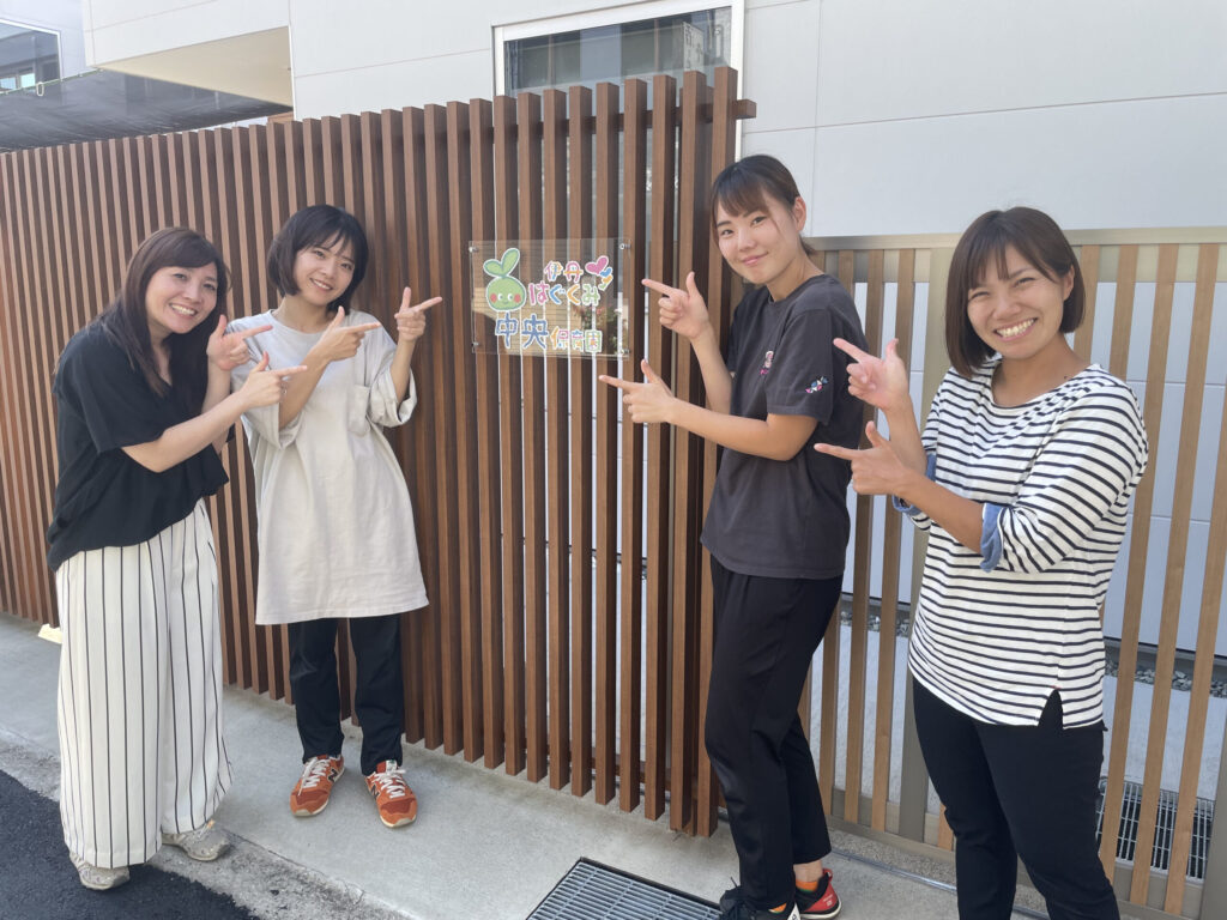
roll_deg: -0.5
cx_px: 614
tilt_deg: -8.9
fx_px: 922
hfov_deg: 67.3
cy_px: 460
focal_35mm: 26
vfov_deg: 53.1
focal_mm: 4.2
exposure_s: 1/456
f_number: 1.6
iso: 32
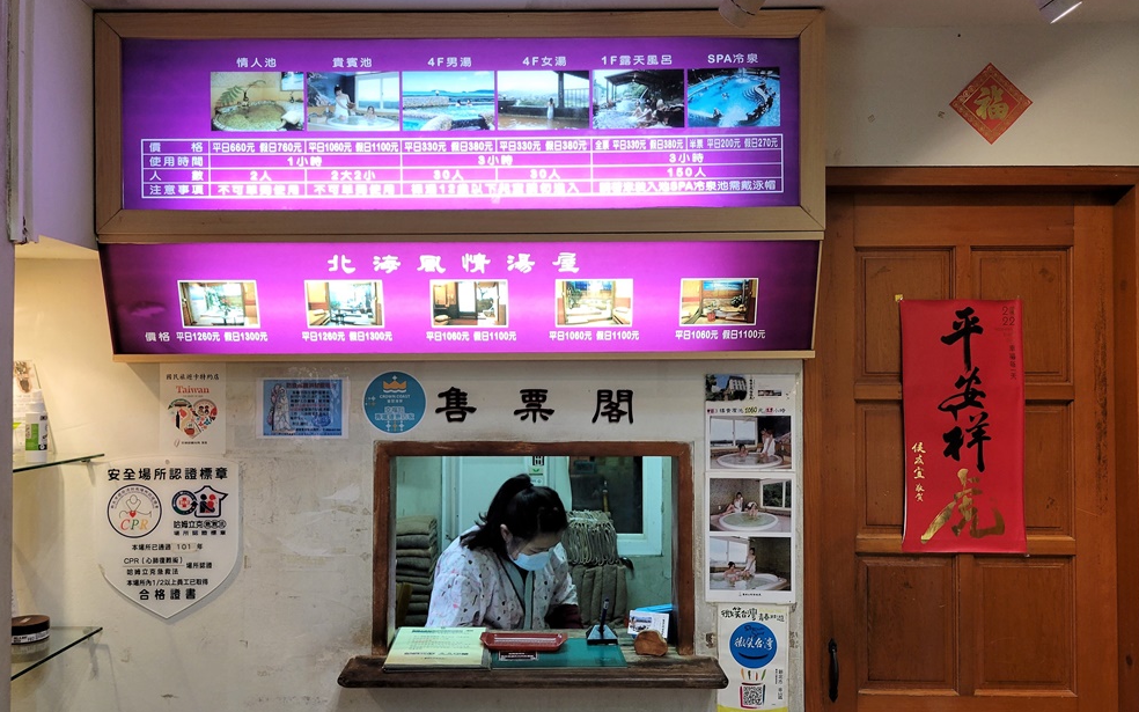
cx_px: 576
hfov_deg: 66.5
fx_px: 869
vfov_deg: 44.5
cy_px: 393
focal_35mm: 28
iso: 200
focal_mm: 5.4
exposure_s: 1/60
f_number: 1.8
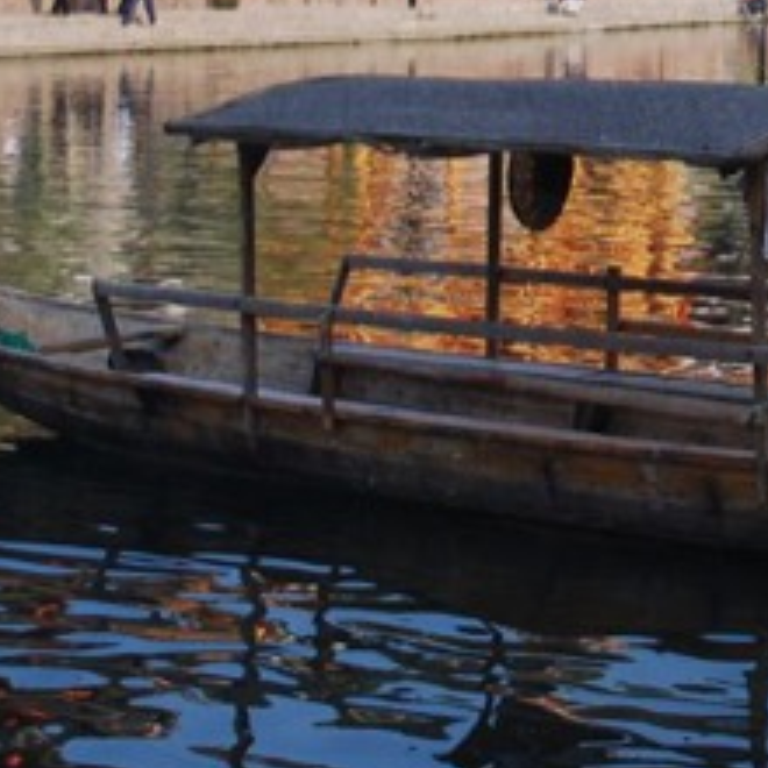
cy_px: -150
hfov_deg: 13.5
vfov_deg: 13.7
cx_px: 1026
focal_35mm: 124
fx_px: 3113
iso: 200
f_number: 8
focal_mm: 26
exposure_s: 1/80
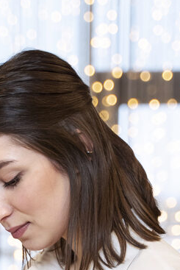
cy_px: 329
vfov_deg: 12.8
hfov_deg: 8.8
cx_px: 3
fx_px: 1169
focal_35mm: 156
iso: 1000
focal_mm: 53
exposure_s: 1/160
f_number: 2.8
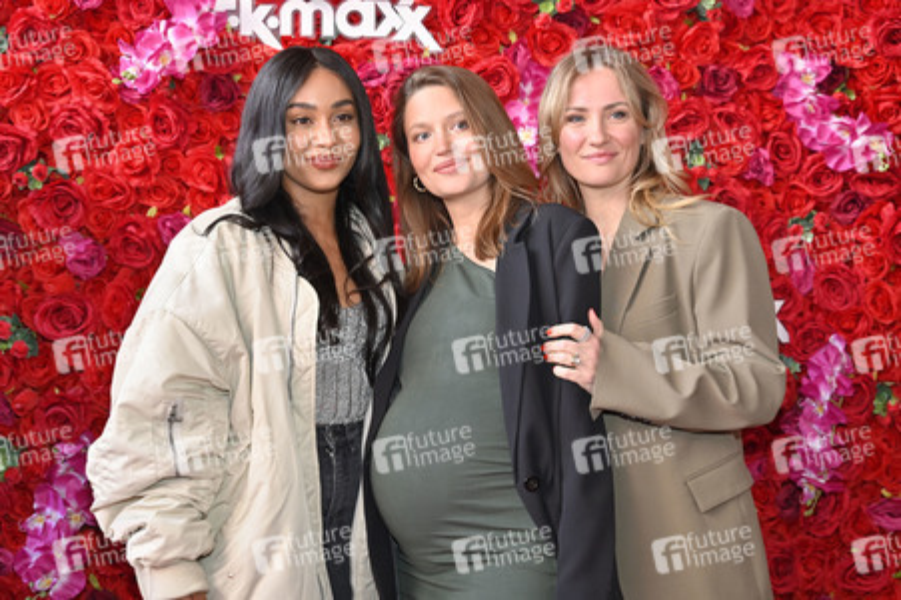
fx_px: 1325
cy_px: 300
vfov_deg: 25.5
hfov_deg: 37.5
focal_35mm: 53
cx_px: 450
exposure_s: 1/160
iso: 1250
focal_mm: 53
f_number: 4
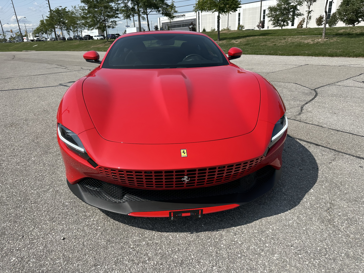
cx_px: 182
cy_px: 136
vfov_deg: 56.8
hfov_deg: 71.6
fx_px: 252
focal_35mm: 24
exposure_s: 1/4016
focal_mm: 6.86
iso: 80
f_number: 1.78
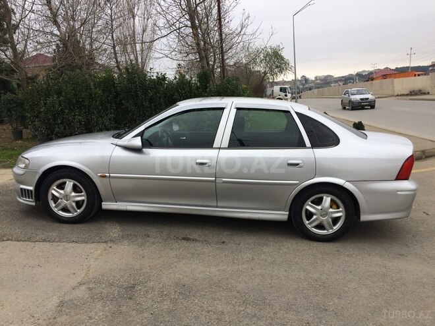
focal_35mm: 29
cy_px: 163
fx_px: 364
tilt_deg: -11.3
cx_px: 218
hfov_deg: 61.7
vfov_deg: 48.2
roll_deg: +6.7
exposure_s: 1/631
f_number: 2.2
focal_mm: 4.15
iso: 32
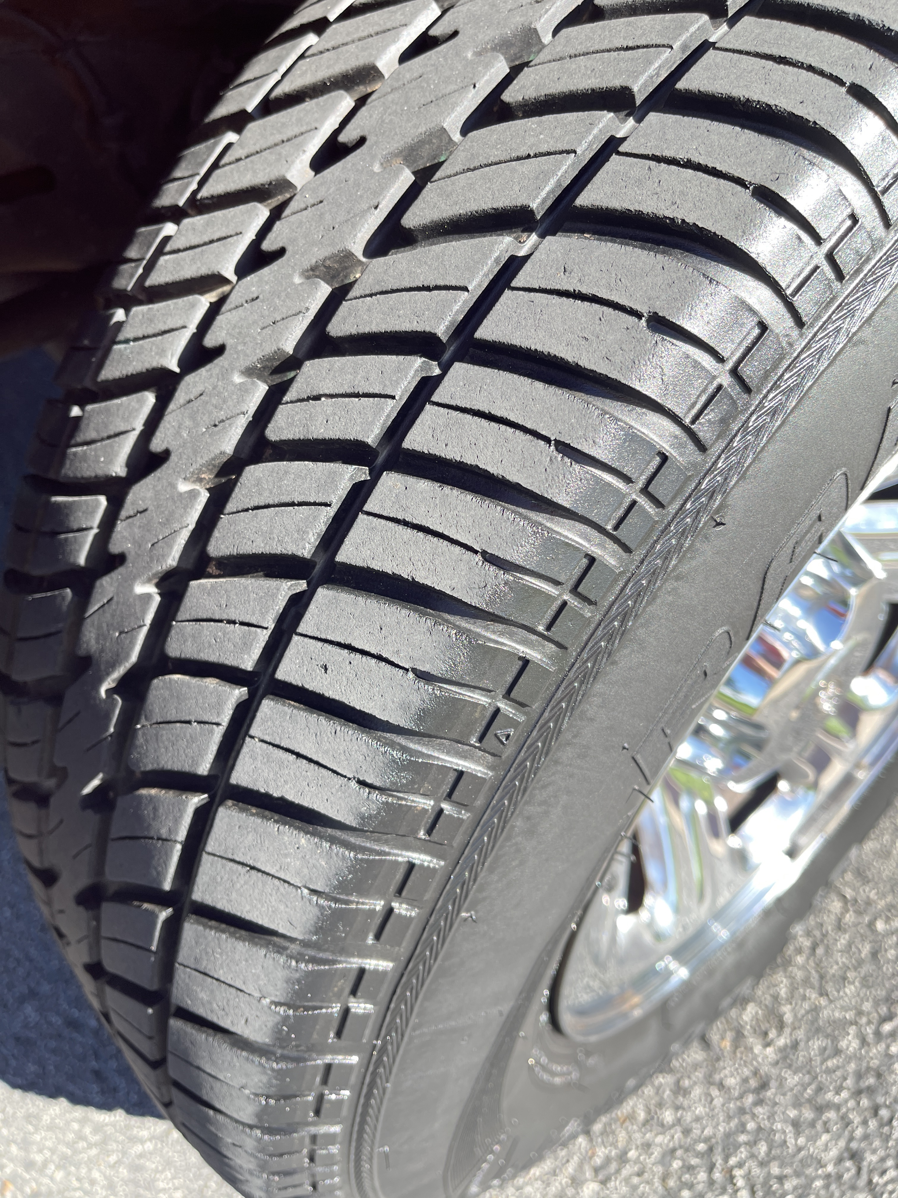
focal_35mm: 25
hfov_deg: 54.9
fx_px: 865
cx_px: 449
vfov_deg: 69.4
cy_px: 599
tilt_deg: -43.2
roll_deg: -2.3
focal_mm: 5.1
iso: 32
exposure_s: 1/266
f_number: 1.6
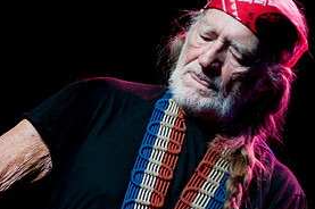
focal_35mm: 629
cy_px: 154
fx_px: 5497
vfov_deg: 2.2
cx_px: 126
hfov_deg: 3.3
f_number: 3.2
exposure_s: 1/320
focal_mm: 200
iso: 800
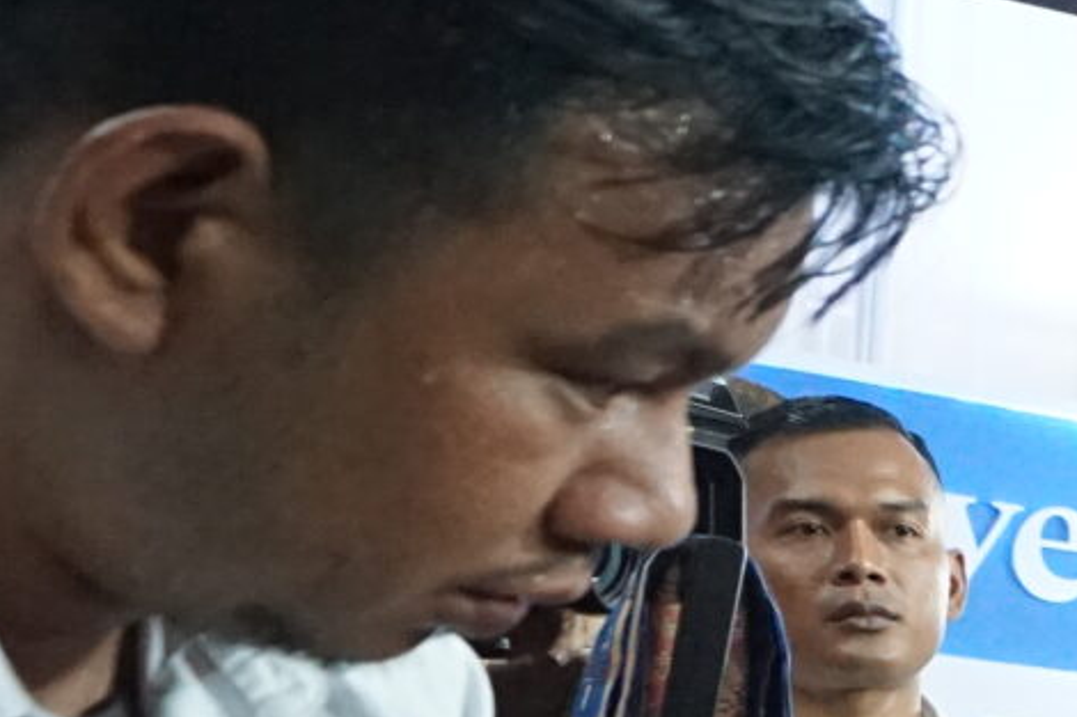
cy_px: 936
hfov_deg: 12.9
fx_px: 3260
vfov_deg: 12.2
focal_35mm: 109
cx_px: 2766
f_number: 5.6
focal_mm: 20
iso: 6400
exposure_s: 1/80
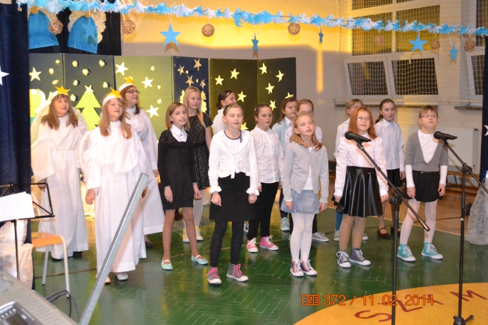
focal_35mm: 51
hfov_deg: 38.9
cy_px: 162
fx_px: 691
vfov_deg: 26.5
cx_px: 244
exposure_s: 1/60
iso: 3200
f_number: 5
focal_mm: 34
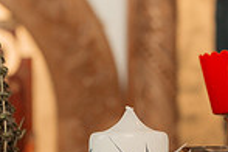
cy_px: 223
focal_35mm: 154
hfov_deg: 13.1
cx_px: -10
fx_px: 975
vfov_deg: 8.7
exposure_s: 1/250
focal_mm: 36
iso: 2500
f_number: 3.2
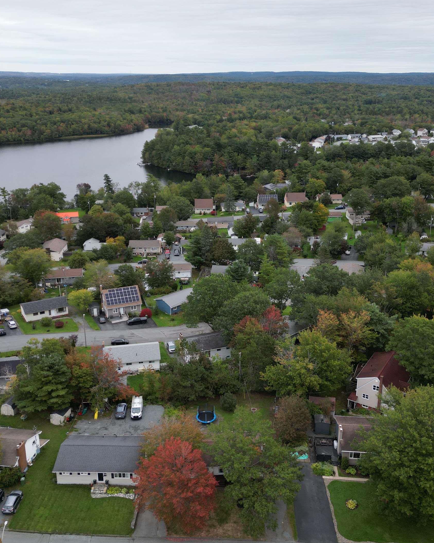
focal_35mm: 34
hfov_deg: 43.3
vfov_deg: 52.9
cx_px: 230
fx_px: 546
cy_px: 271
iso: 130
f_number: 1.7
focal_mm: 6.72
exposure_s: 1/500
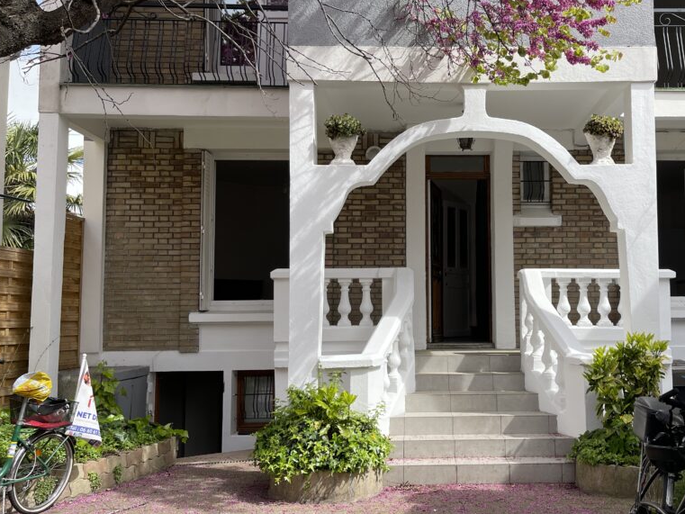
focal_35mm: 35
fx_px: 693
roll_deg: +1.1
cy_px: 257
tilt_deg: +3.5
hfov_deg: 52.0
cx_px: 433
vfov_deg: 40.7
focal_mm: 5.1
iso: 32
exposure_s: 1/1667
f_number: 1.6
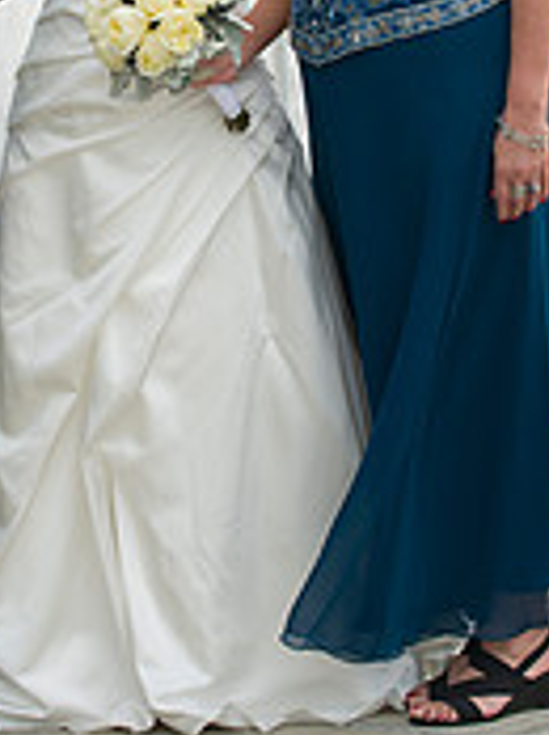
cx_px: 95
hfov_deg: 6.6
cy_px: 93
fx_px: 4748
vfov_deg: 8.8
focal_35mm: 224
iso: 200
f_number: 4.5
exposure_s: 1/200
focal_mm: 90
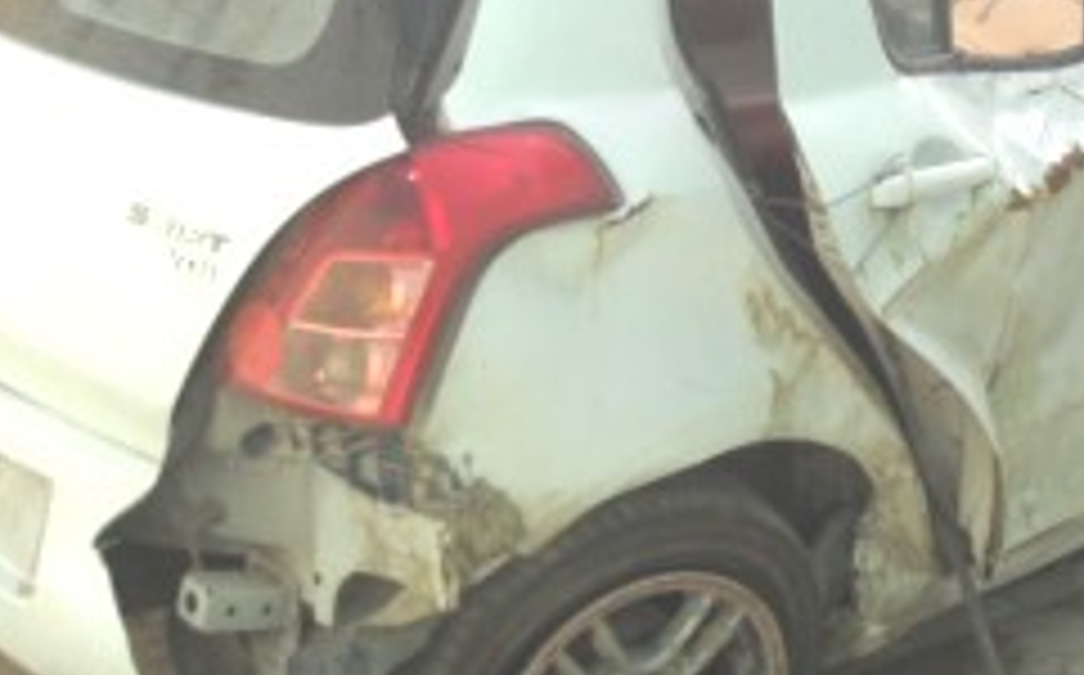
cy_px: 207
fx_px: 2184
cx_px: 702
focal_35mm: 74
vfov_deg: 17.5
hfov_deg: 27.7
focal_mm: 6.3
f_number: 3.2
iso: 100
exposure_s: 1/500
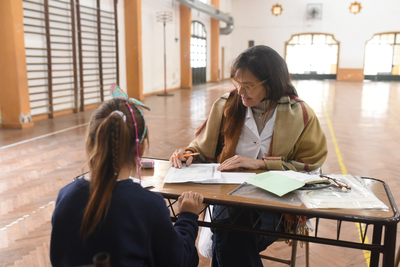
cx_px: 200
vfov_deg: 37.9
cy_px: 134
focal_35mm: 35
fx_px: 389
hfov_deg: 54.4
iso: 3200
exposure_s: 1/160
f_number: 3.2
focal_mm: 35
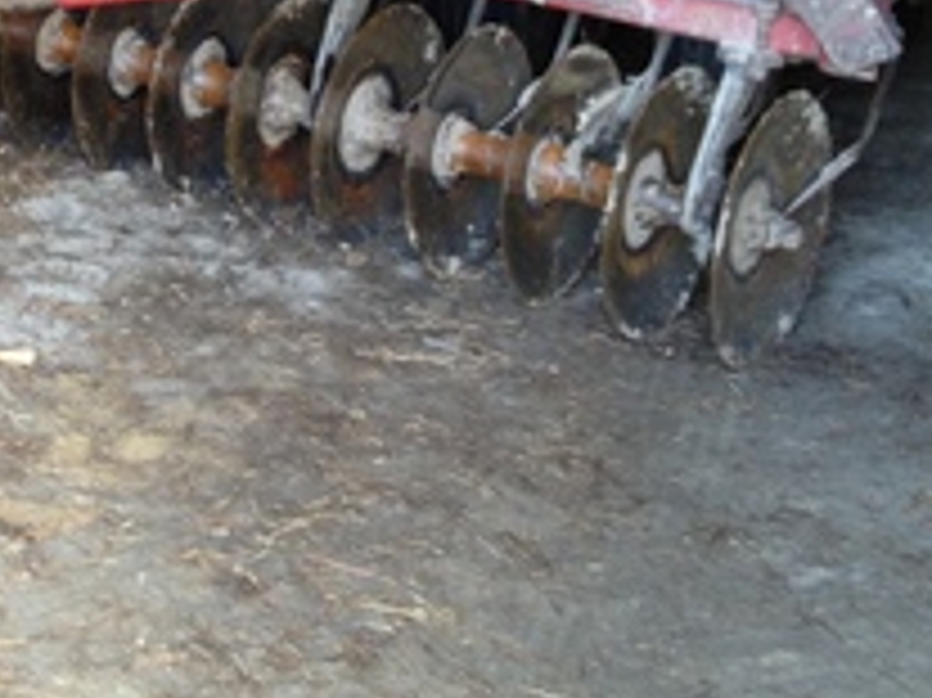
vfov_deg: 15.4
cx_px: -36
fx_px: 2476
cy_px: -171
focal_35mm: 92
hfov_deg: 20.5
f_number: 2.4
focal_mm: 4.28
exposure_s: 1/24
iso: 50
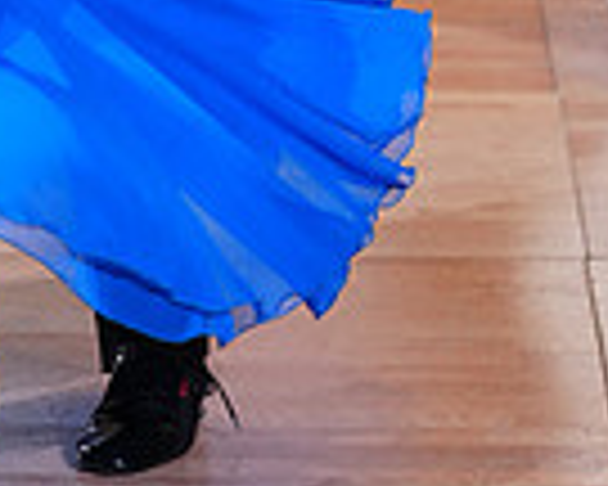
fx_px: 5380
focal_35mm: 299
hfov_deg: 6.5
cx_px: 47
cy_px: -464
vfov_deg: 5.1
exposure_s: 1/400
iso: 1600
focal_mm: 74
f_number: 2.8
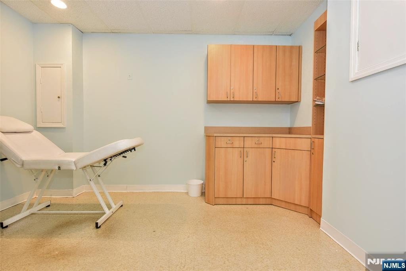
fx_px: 192
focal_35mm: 17
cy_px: 136
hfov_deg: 93.3
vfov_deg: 70.5
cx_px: 203
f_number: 4.5
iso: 800
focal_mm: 17
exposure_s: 1/80
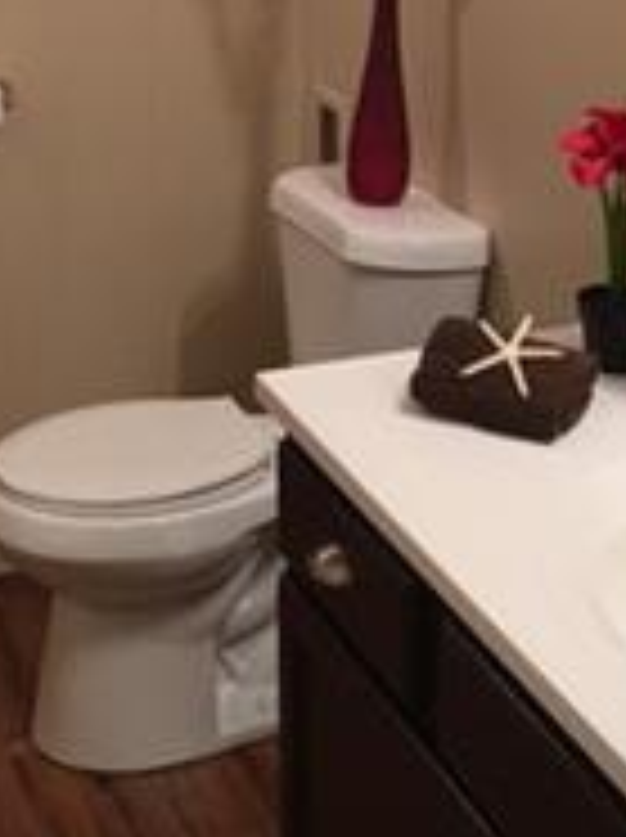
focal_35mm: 75
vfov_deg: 25.4
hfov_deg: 19.6
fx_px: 1813
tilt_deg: -14.3
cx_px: 275
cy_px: 122
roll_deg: +1.0
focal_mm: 4.15
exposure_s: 1/15
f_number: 2.2
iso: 32
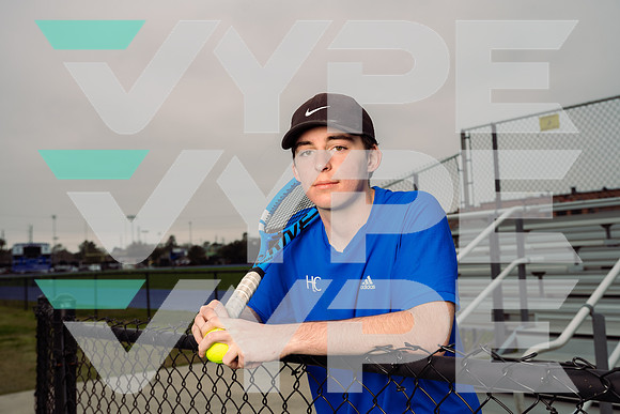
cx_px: 310
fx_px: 706
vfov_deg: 32.6
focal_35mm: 41
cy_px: 207
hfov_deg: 47.4
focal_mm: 41
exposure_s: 1/250
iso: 250
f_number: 5.6
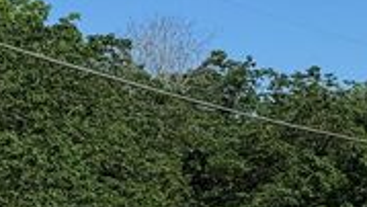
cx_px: 375
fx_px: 1899
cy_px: 257
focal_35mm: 195
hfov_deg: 10.9
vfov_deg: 6.2
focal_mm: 6.76
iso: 64
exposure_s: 1/5376
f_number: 1.78
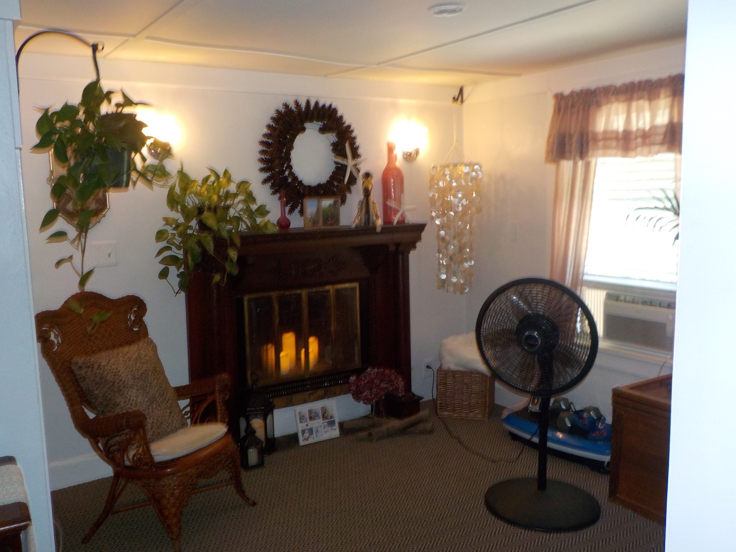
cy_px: 276
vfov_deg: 46.8
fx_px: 638
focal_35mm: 30
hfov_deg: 60.0
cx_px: 368
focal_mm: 4.1
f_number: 3.3
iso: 200
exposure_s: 1/30
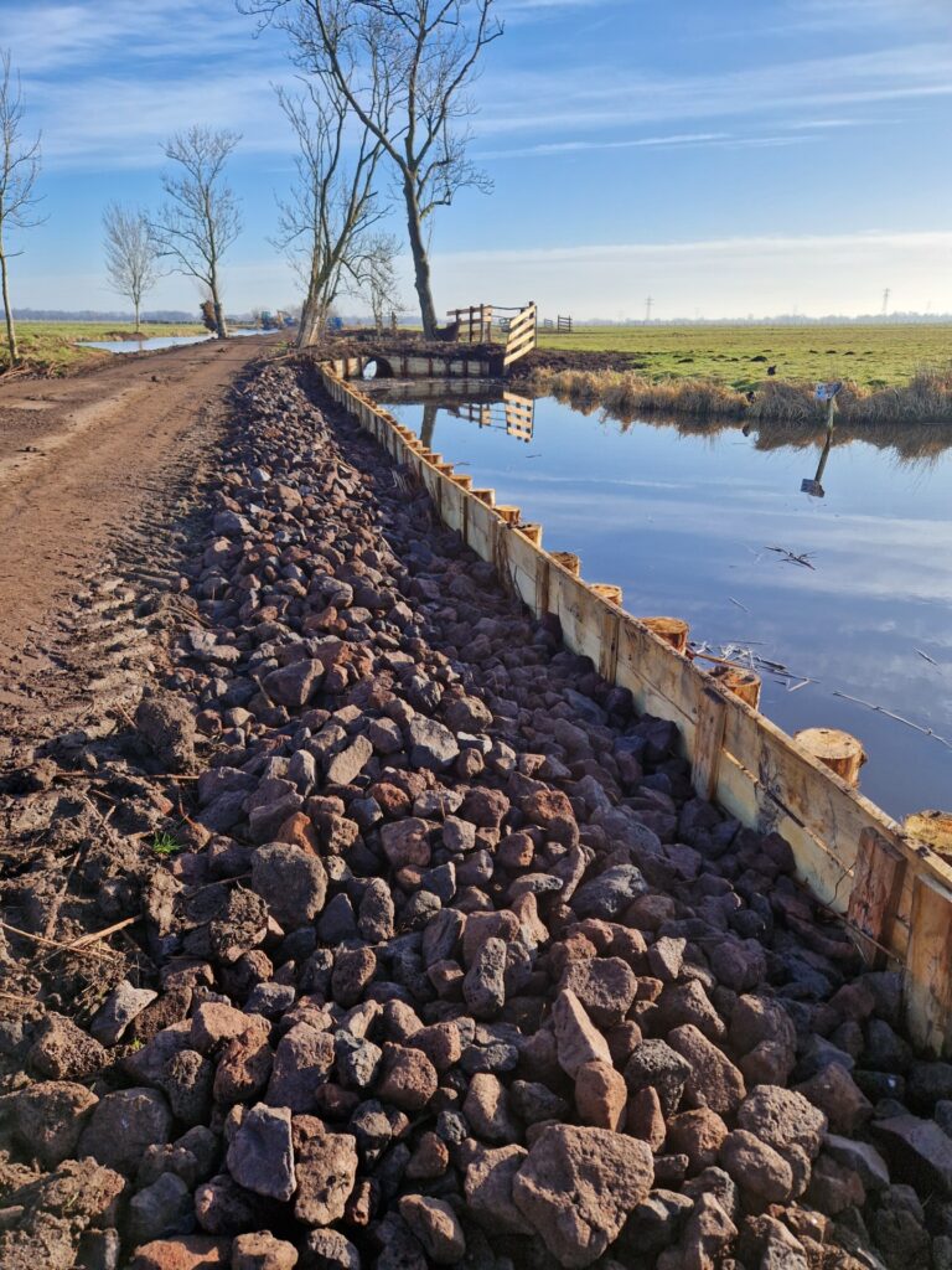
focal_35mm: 23
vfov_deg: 73.9
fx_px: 843
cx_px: 476
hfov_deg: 58.9
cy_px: 635
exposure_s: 1/790
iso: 50
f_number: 1.8
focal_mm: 5.4
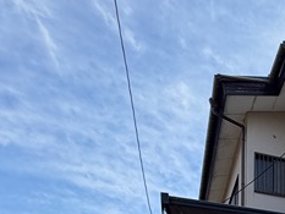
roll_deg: +0.8
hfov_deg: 31.2
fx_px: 395
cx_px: 367
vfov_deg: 23.3
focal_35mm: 48
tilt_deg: +4.4
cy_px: 335
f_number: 2.2
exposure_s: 1/770
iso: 25
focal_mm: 2.22
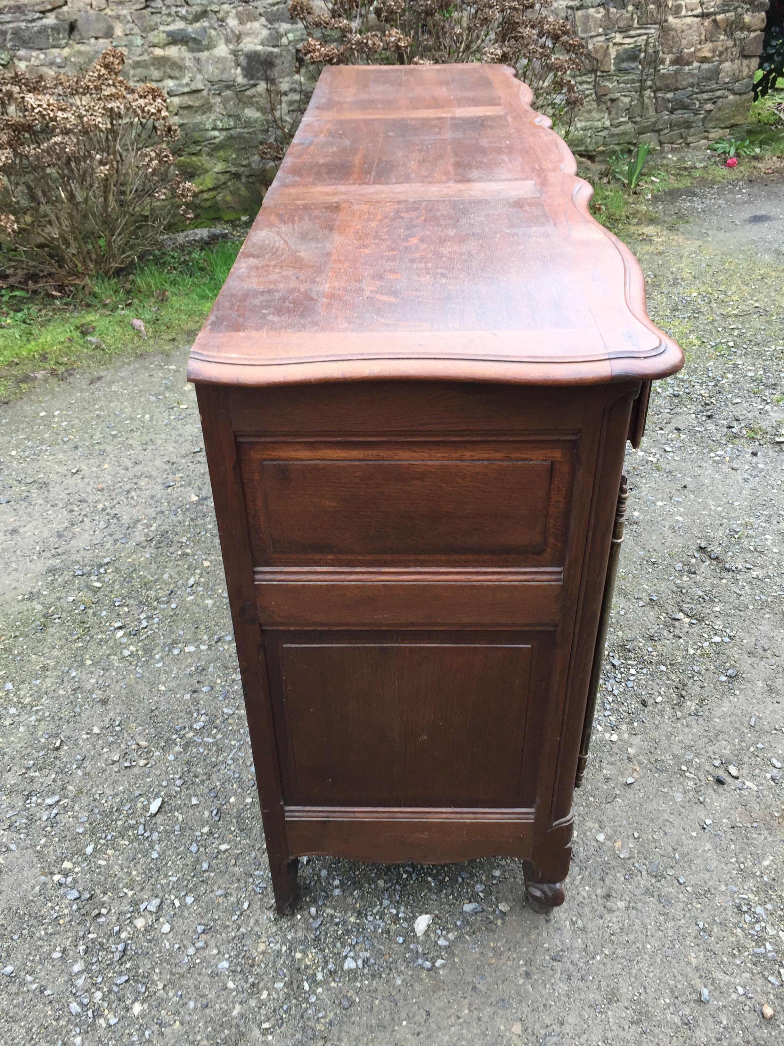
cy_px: 523
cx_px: 392
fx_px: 876
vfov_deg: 61.7
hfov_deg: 48.2
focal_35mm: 29
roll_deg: +2.9
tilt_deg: -35.5
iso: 40
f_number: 2.2
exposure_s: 1/100
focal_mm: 4.15
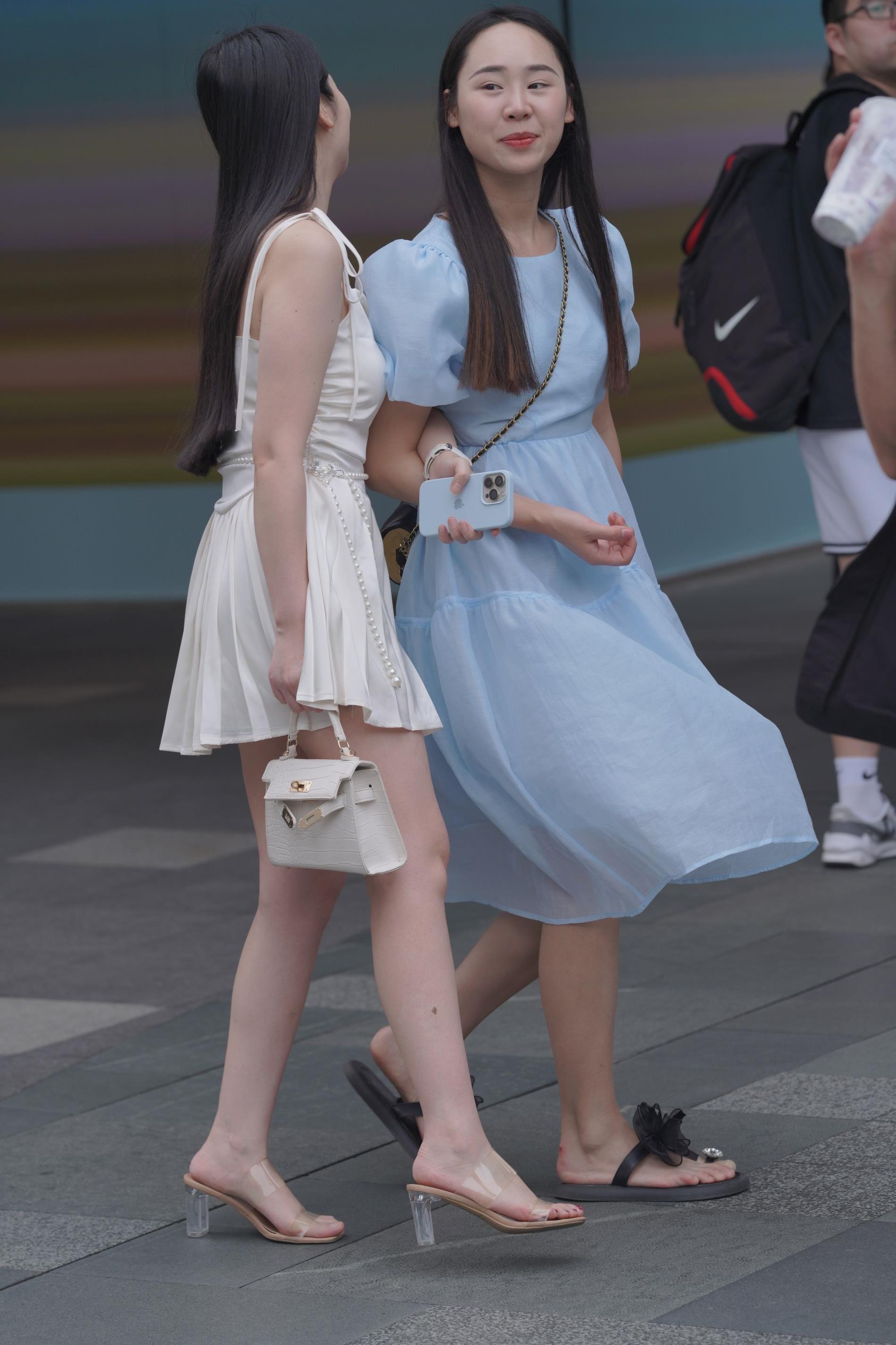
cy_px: 672
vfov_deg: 15.2
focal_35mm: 135
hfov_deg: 10.2
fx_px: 5041
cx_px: 448
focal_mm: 135
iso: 320
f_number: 5
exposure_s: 1/500
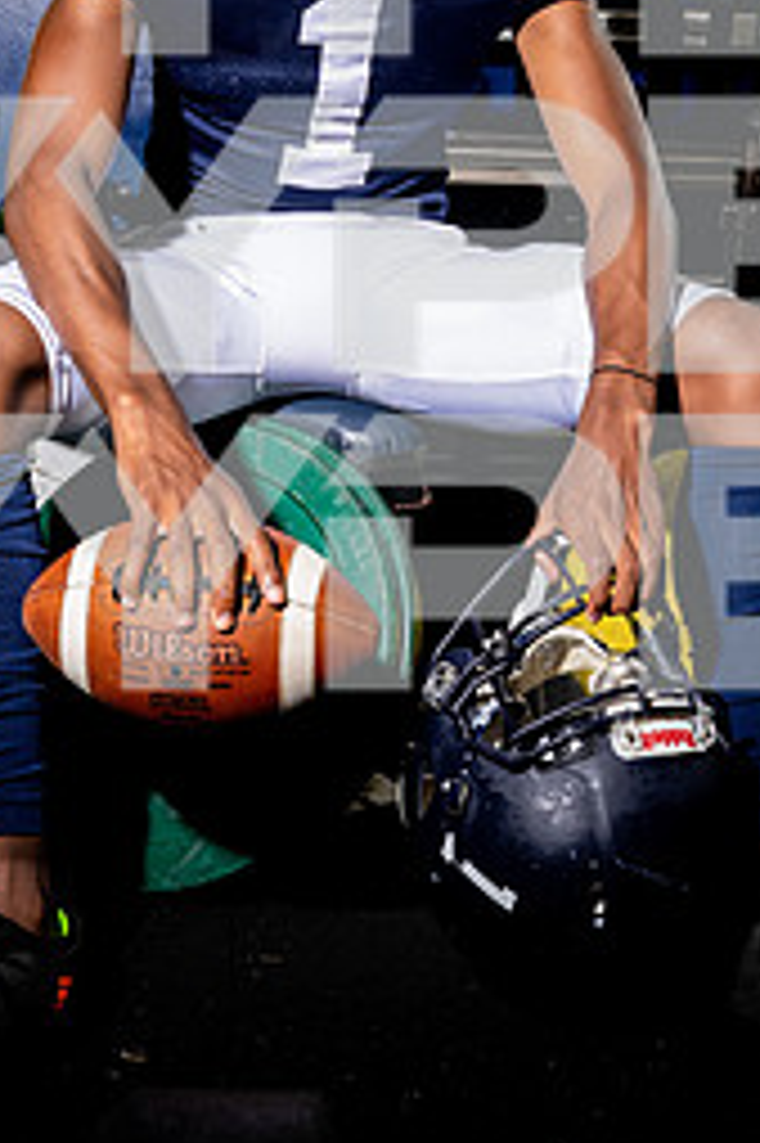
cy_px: 238
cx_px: 283
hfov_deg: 21.8
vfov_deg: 31.6
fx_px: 1966
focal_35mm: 62
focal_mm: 35
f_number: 9
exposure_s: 1/250
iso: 400
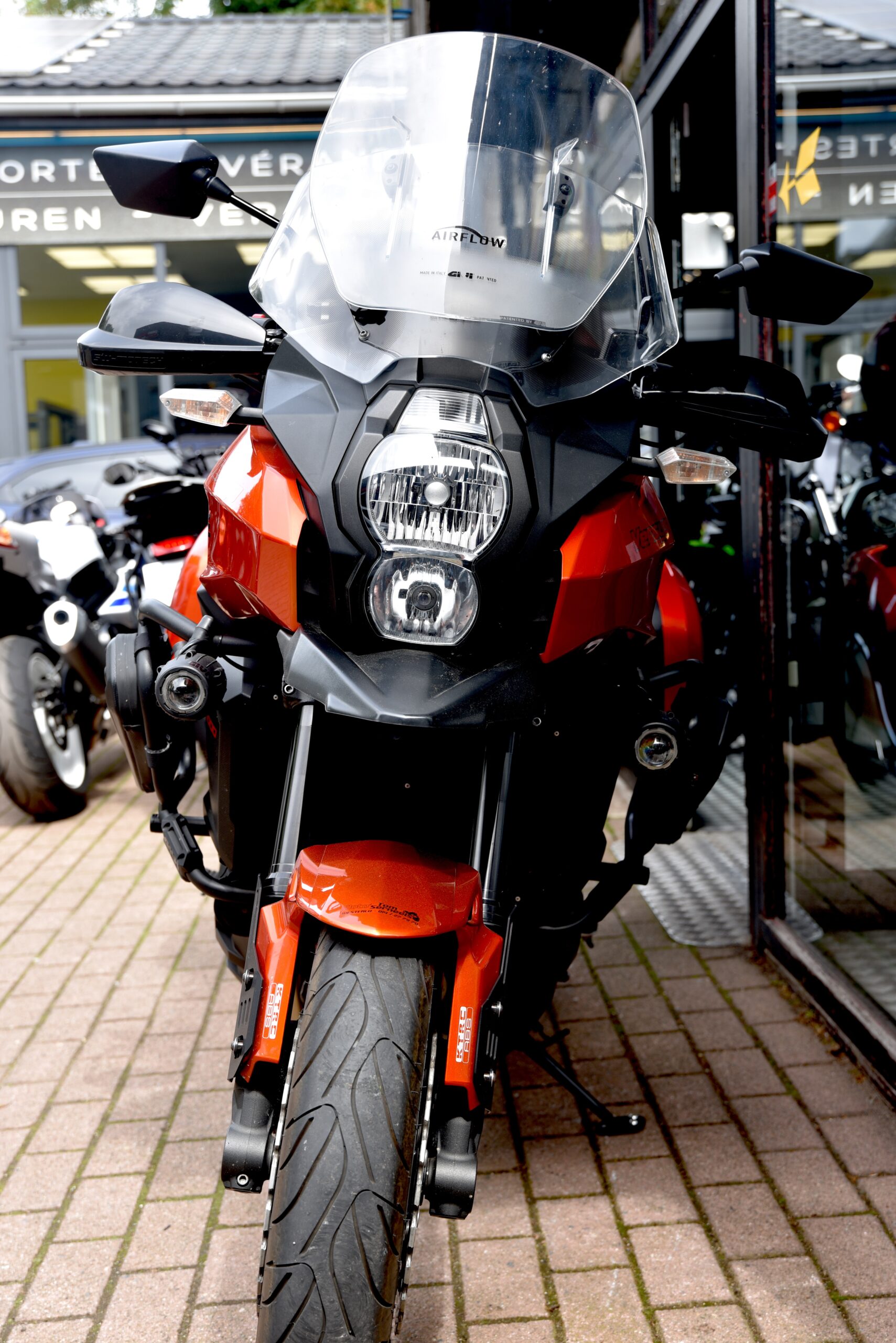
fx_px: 1716
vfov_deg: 42.7
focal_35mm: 46
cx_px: 448
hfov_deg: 29.3
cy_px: 672
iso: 100
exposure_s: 1/100
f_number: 5
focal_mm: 46
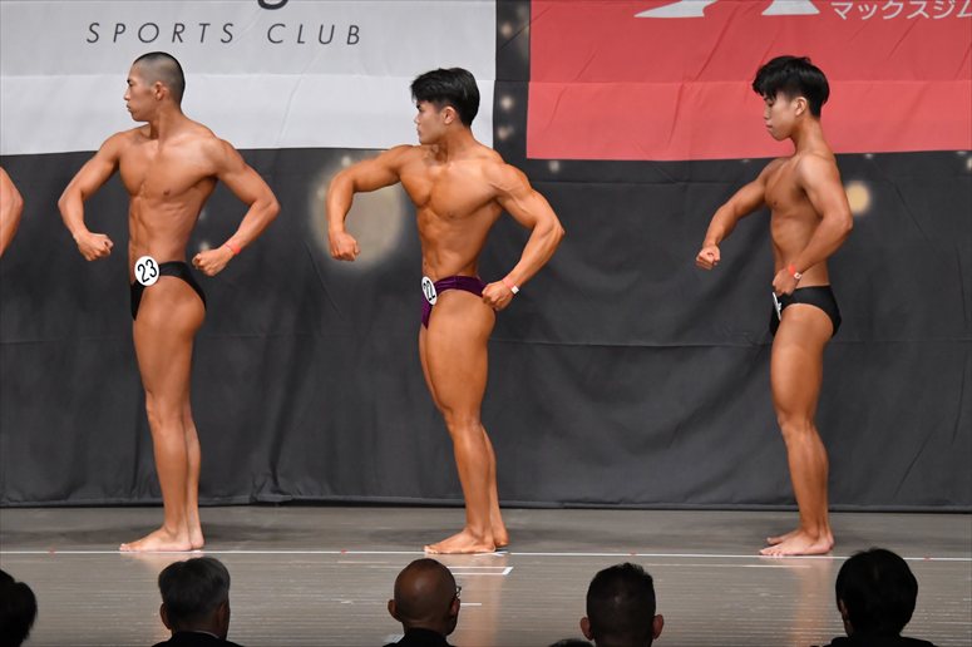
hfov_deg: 10.2
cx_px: 486
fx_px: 5451
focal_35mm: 202
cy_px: 324
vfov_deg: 6.8
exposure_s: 1/400
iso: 5000
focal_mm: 135
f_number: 5.6
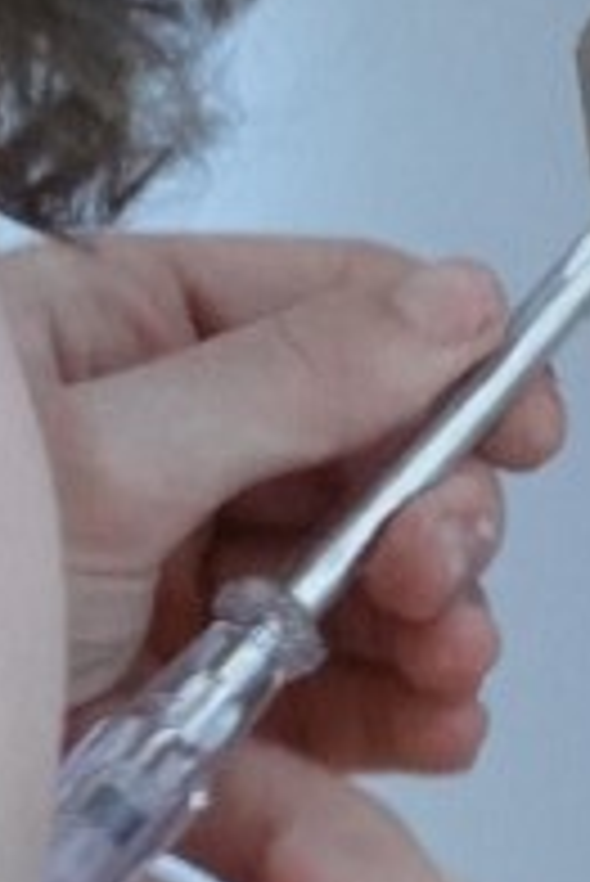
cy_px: 378
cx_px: 545
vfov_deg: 4.8
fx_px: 10502
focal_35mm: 428
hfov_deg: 3.2
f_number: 2.8
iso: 3200
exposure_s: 1/60
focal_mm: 25.7
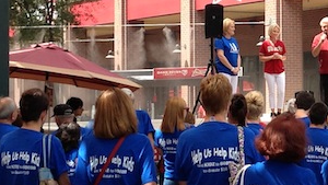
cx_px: 401
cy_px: 46
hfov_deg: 14.4
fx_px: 1253
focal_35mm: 144
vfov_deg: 8.4
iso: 50
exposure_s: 1/374
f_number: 2.4
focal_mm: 4.13
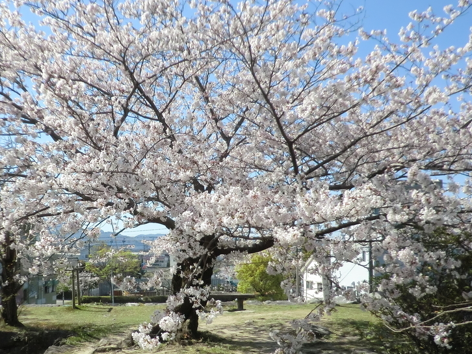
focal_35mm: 43
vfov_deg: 33.4
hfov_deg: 43.6
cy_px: 226
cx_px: 181
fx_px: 586
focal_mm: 4.7
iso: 200
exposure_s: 1/400
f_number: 7.9
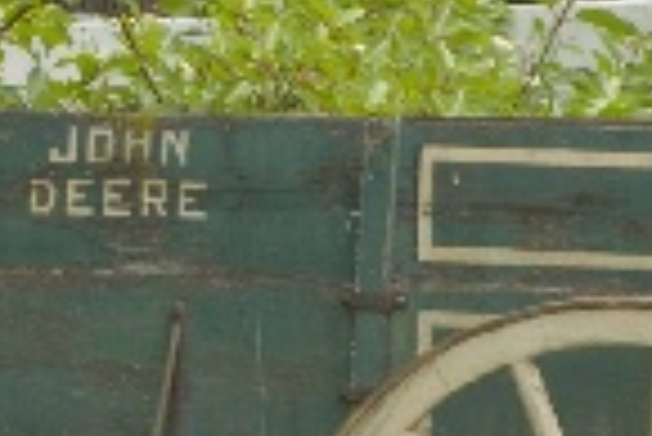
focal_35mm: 796
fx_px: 14431
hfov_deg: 2.6
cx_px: 103
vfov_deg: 1.7
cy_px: 279
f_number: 5
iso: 200
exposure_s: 1/125
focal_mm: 120
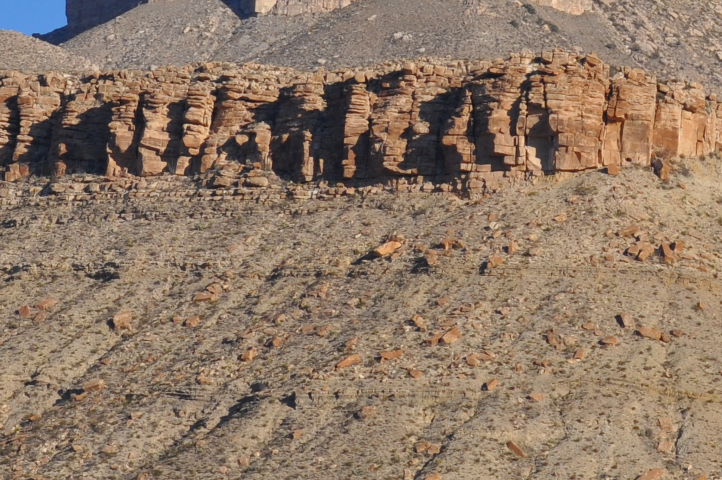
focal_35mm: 290
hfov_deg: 7.1
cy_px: -142
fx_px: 5804
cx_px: 652
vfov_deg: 4.7
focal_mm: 55
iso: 200
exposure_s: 1/400
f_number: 10
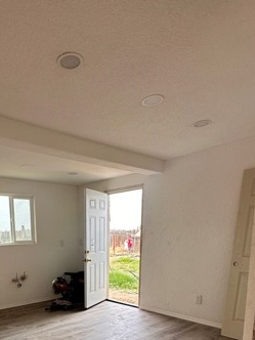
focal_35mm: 27
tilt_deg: -10.7
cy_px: 284
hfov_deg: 49.2
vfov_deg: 58.9
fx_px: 265
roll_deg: +0.6
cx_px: 61
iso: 50
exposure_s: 1/99
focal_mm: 2.22
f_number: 2.2
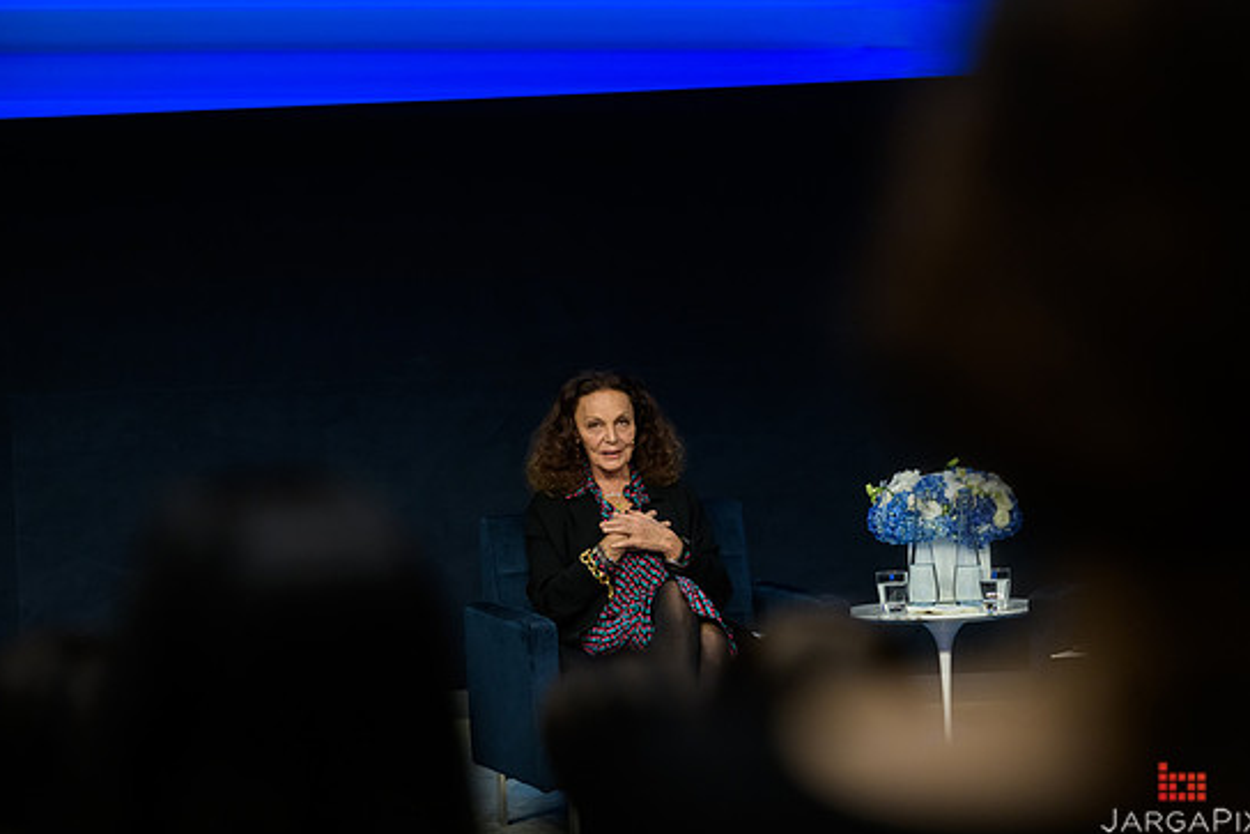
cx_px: 655
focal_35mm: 144
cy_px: 438
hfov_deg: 14.2
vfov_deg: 9.5
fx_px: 5001
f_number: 3.2
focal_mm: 135
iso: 1000
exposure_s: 1/200
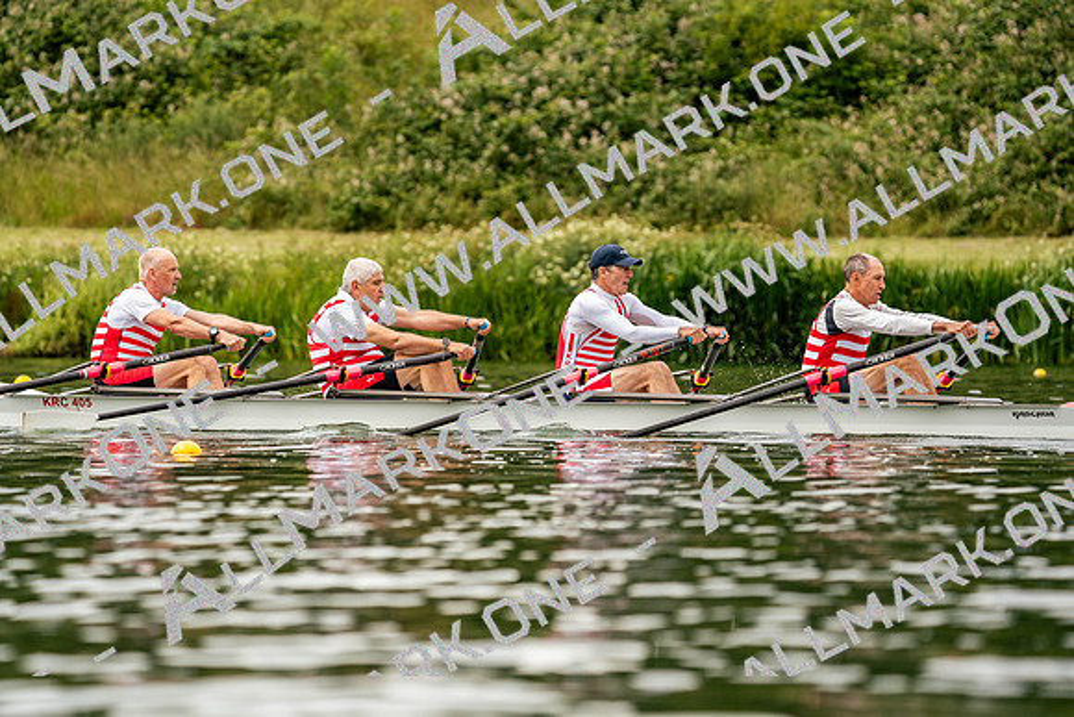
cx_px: 537
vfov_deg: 4.1
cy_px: 358
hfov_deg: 6.1
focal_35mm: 338
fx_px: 10086
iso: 320
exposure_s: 1/2000
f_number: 6.3
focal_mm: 338
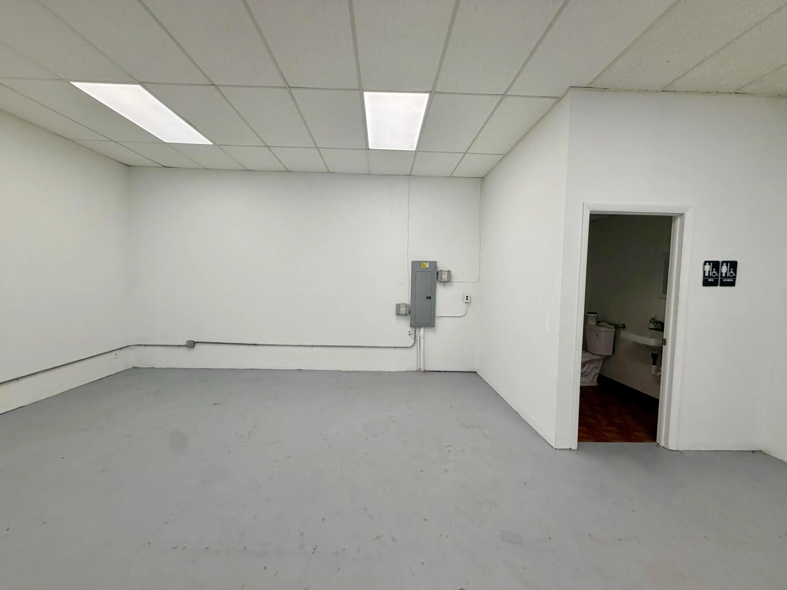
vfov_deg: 85.7
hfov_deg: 102.1
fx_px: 318
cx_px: 394
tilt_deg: -4.4
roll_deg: -1.2
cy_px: 295
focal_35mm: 14
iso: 100
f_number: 2.2
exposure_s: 1/120
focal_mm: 2.22
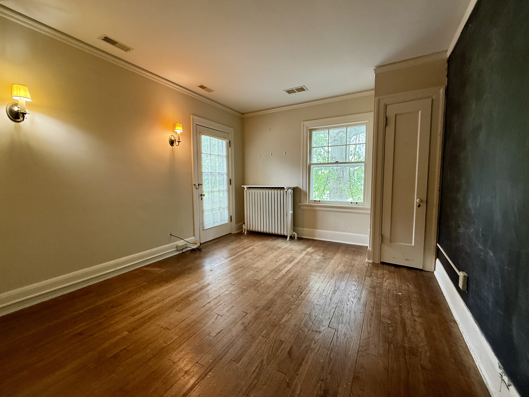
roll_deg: -0.2
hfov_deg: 102.1
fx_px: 214
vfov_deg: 85.7
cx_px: 264
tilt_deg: -4.3
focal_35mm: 14
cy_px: 198
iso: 250
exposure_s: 1/60
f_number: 2.2
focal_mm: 2.22
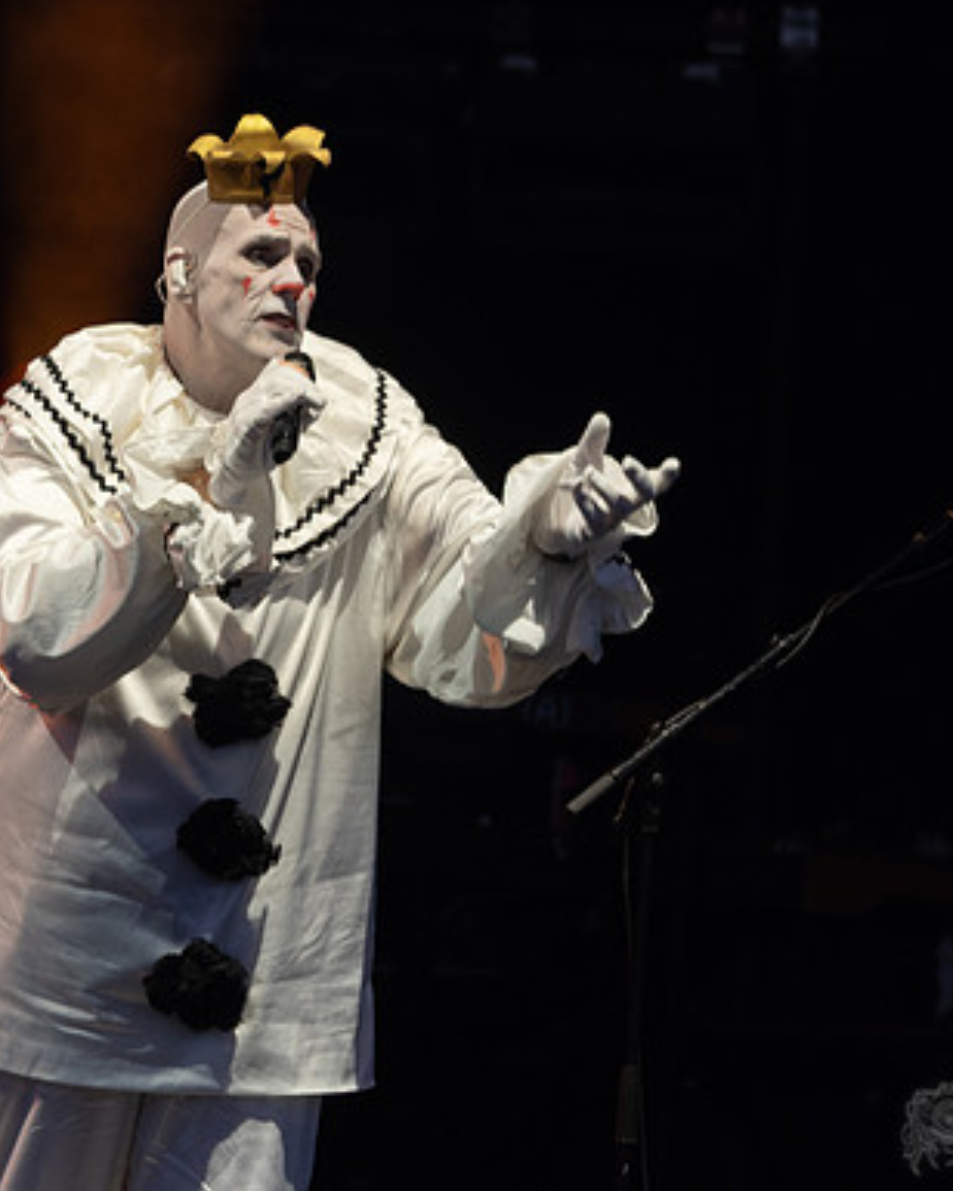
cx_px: 202
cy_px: 478
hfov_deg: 1.5
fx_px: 36138
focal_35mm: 1025
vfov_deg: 1.9
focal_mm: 600
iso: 640
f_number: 6.3
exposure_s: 1/320
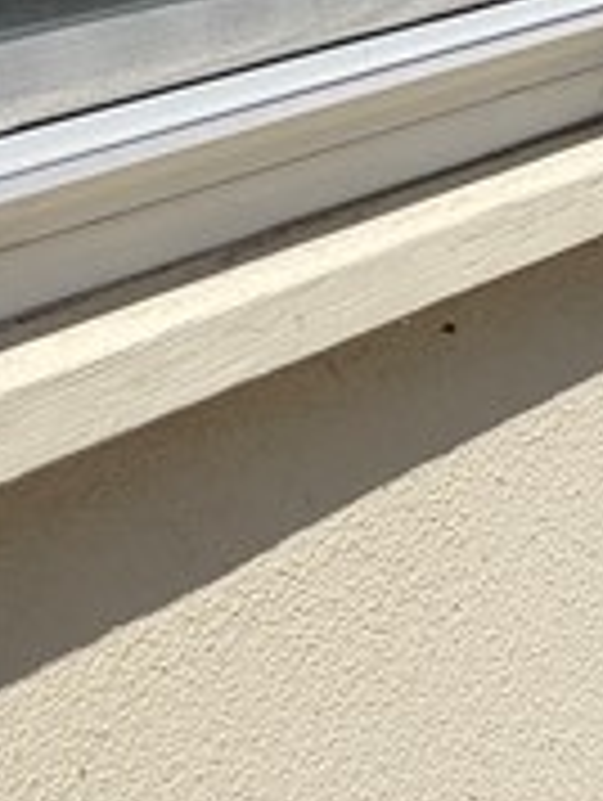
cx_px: 1714
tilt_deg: -8.6
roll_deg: +0.1
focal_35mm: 138
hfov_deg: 9.0
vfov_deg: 14.1
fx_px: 3198
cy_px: -4
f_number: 1.78
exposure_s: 1/7353
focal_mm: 6.76
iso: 80
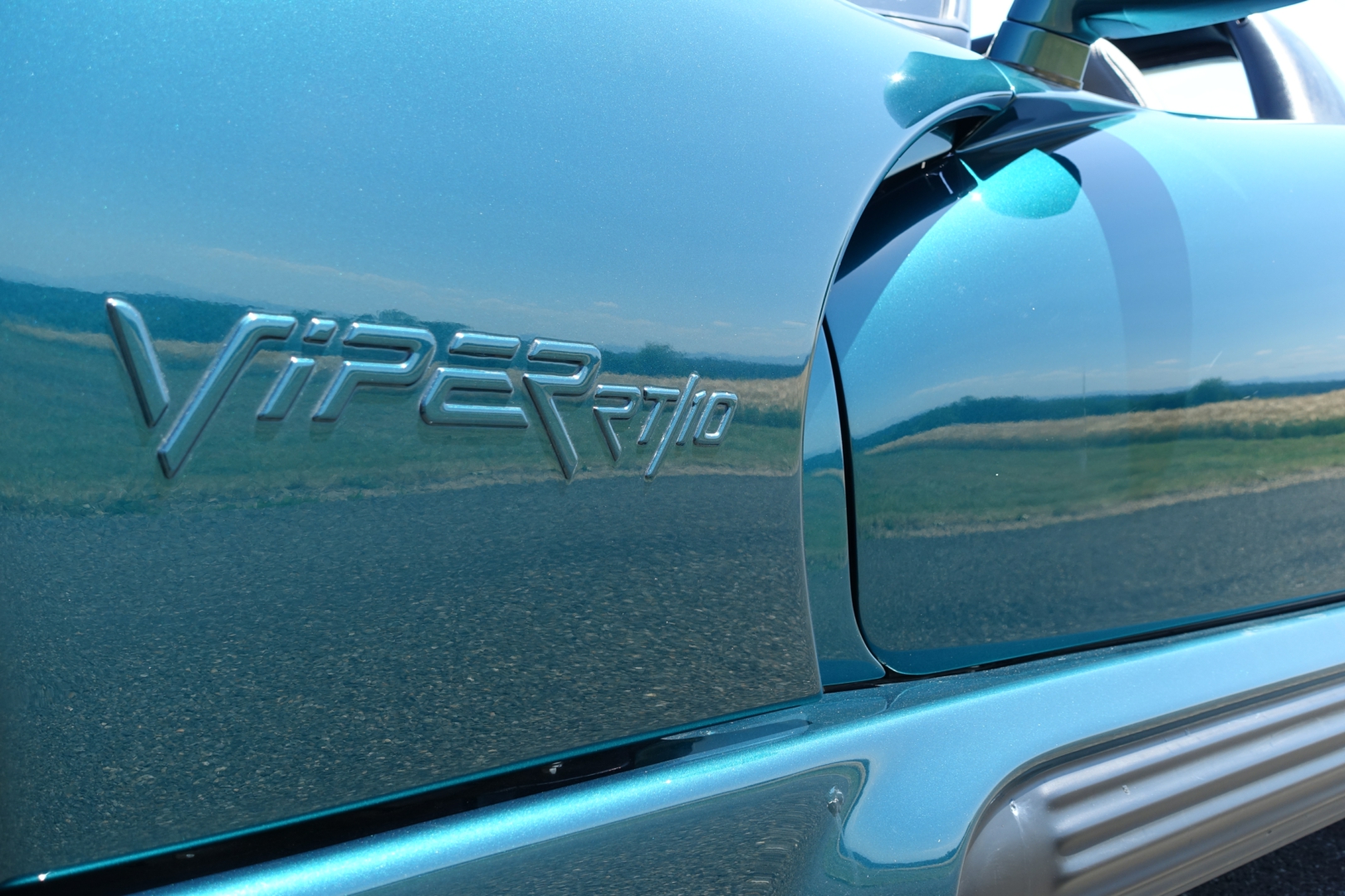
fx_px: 1606
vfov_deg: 31.2
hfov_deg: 45.4
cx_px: 672
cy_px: 448
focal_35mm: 43
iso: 125
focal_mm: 15.94
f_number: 4
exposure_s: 1/250
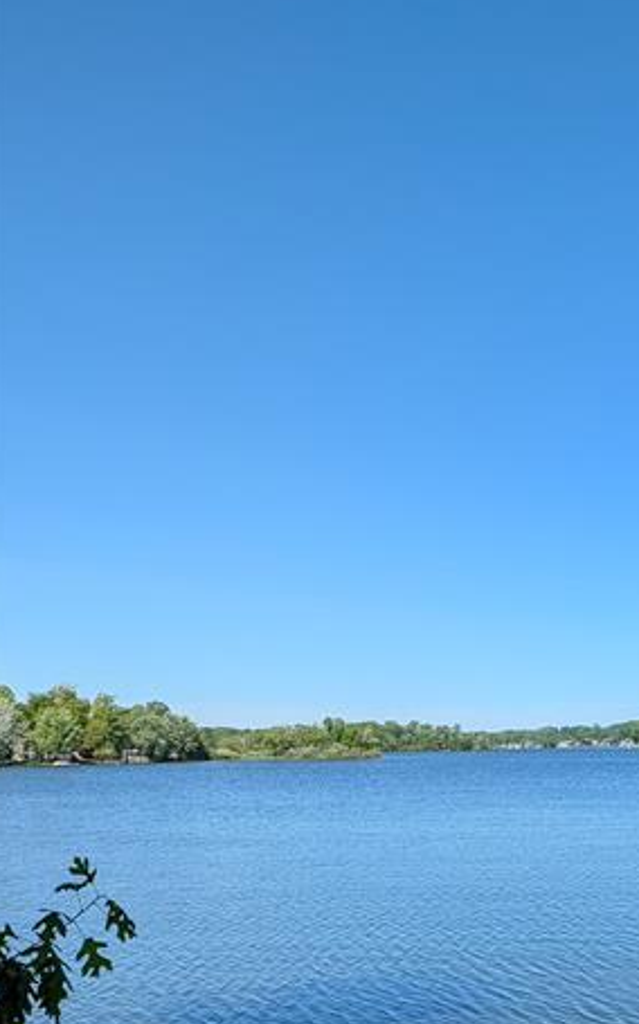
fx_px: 1199
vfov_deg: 45.5
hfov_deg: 28.0
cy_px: 684
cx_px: 639
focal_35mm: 43
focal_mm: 6.9
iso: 20
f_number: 1.68
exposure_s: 1/1025
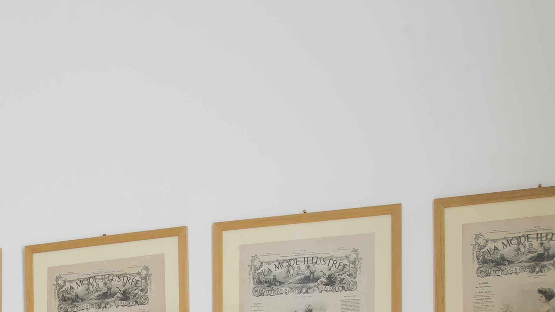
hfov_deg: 28.5
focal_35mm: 70
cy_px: 593
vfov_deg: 14.7
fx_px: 1030
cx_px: 14
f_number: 13
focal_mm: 17
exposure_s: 1/2.5
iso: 160
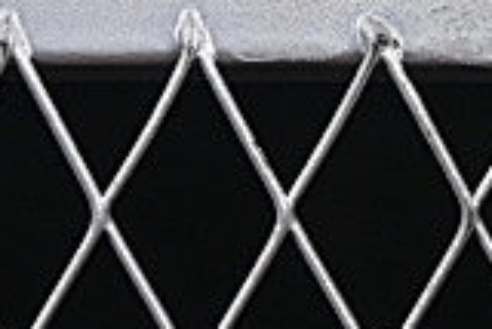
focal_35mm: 507
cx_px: 787
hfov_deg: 4.0
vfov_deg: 2.7
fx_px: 6935
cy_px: -741
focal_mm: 50
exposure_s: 1/60
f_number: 7.1
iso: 160
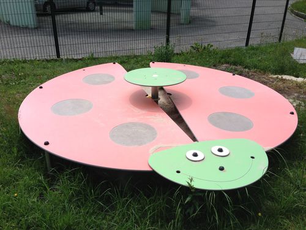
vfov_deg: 42.9
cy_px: 115
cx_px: 153
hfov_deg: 55.4
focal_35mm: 33
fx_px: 292
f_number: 2.4
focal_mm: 4.13
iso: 50
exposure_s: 1/1106
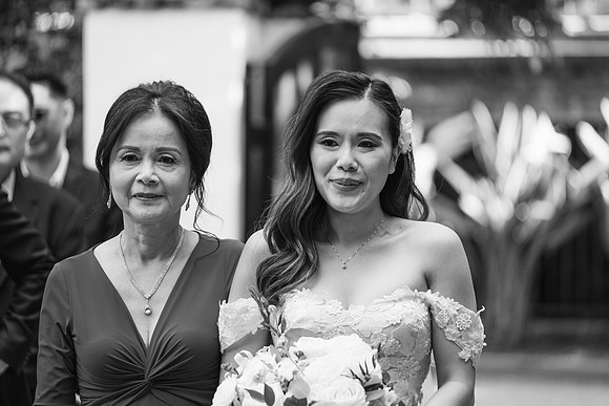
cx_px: 304
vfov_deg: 6.4
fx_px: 3623
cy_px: 203
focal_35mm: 214
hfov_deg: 9.6
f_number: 2.8
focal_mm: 140
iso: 320
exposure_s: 1/320
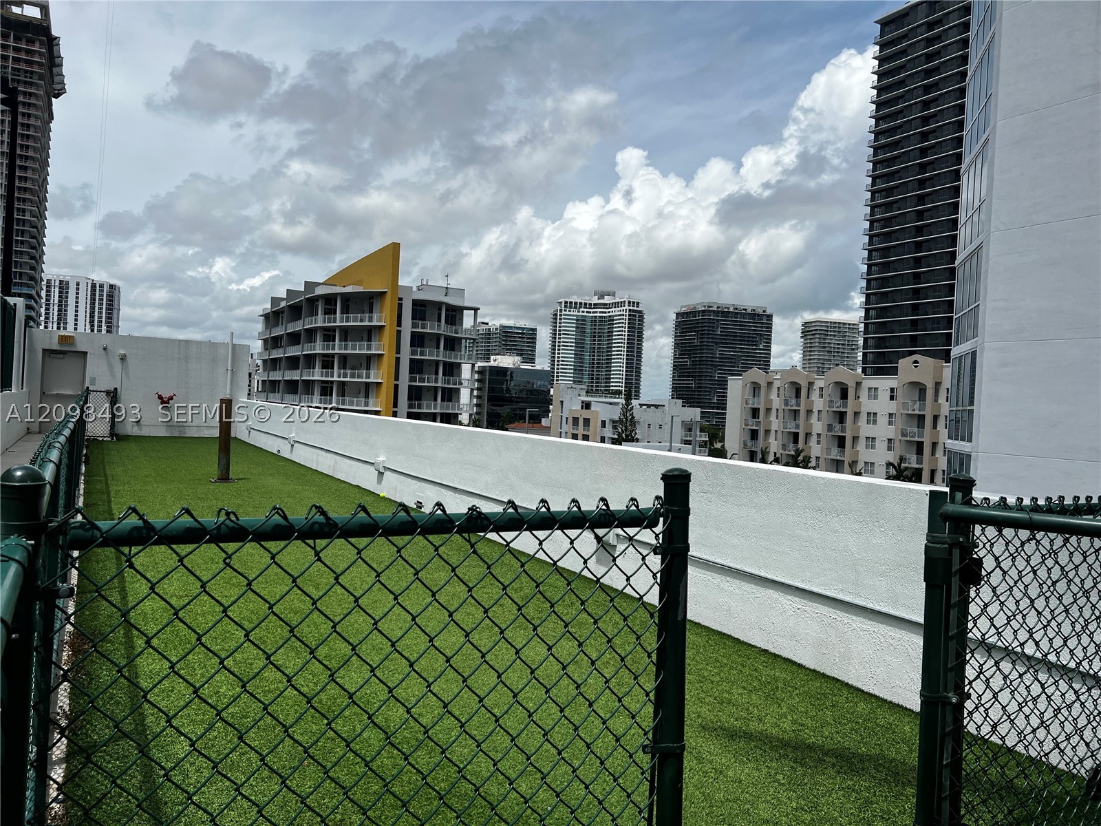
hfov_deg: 67.3
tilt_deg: +0.2
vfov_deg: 53.1
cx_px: 550
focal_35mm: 26
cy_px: 413
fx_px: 827
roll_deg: -2.7
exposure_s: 1/8000
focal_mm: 5.7
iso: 50
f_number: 1.5
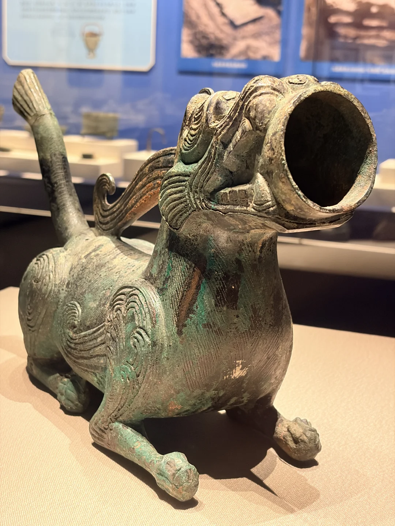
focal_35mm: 52
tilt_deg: -13.0
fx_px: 791
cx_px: 198
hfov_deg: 28.0
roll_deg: -2.5
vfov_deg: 36.8
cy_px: 263
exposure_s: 1/40
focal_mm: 5.96
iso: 250
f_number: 1.6
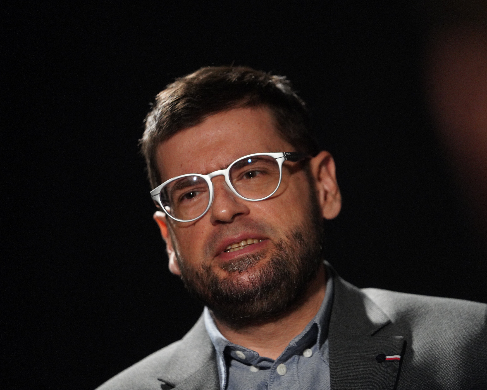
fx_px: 3618
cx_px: 279
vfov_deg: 6.2
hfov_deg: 7.7
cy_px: 192
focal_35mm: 251
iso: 3200
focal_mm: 200
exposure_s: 1/160
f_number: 2.8
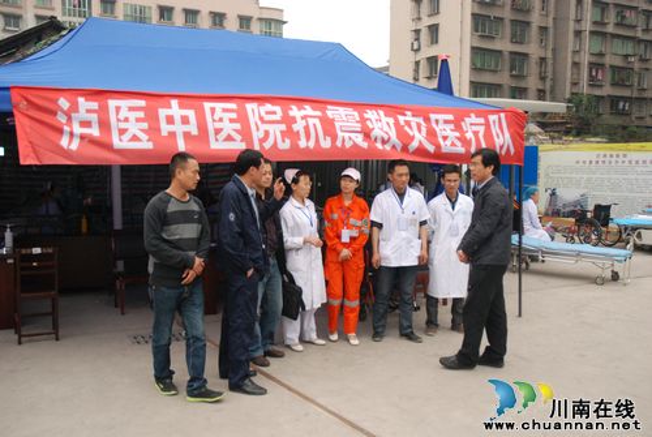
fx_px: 653
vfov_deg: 37.0
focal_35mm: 36
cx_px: 326
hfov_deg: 53.1
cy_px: 218
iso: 1000
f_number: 3.8
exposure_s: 1/1500
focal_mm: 24
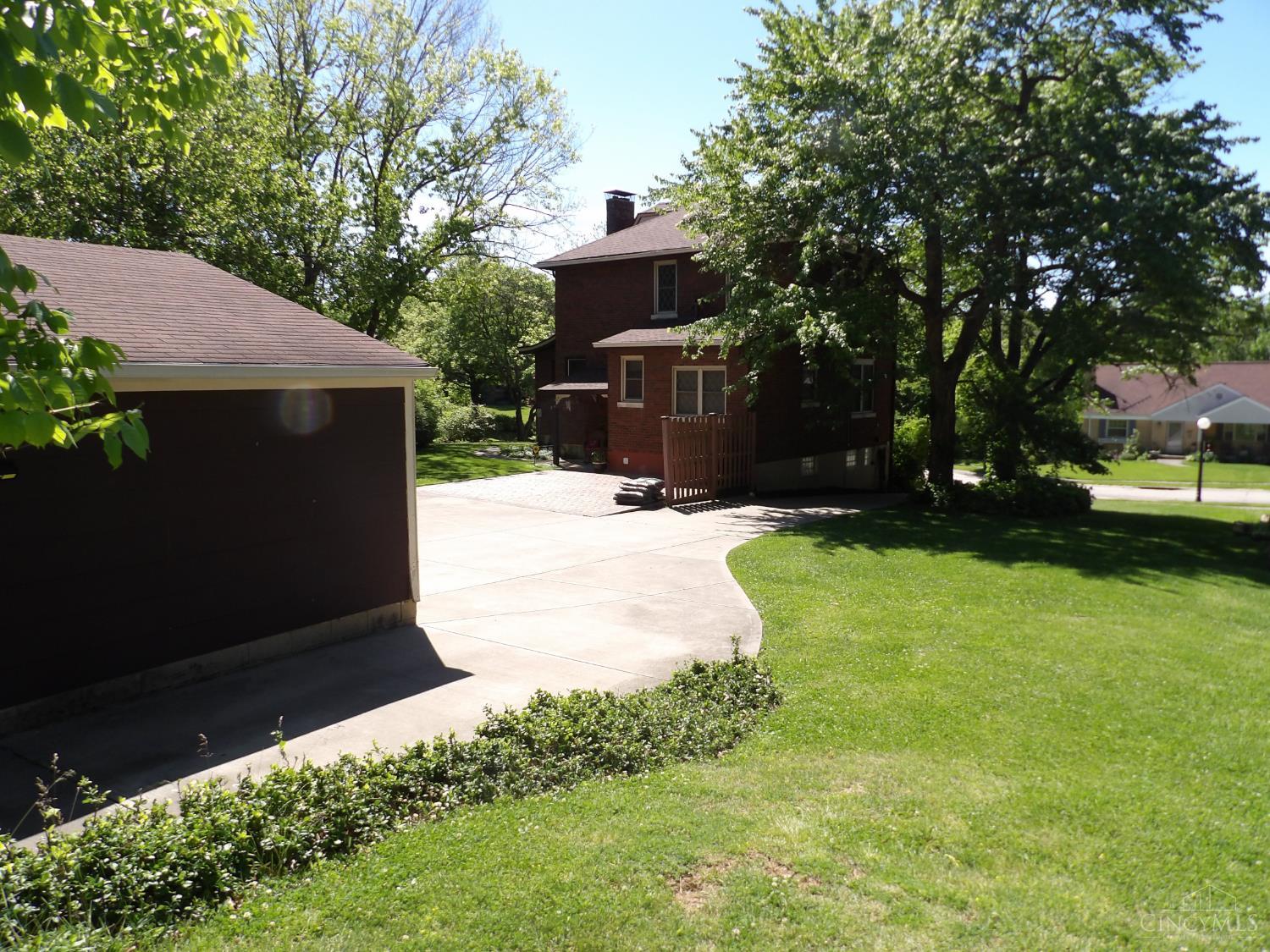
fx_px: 881
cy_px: 476
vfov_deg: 56.8
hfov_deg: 71.6
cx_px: 635
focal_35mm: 24
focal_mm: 4.3
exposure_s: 1/559
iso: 100
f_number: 3.2
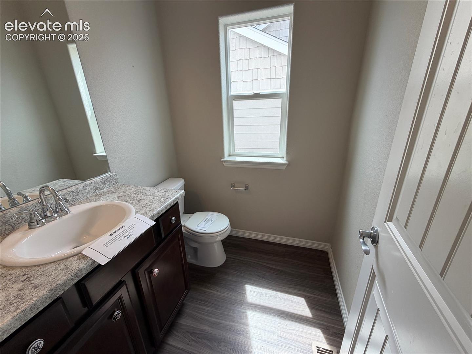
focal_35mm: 14
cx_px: 236
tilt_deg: -19.5
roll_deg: +2.7
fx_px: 191
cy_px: 177
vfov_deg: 85.7
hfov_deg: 102.1
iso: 64
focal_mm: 2.22
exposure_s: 1/121
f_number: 2.2
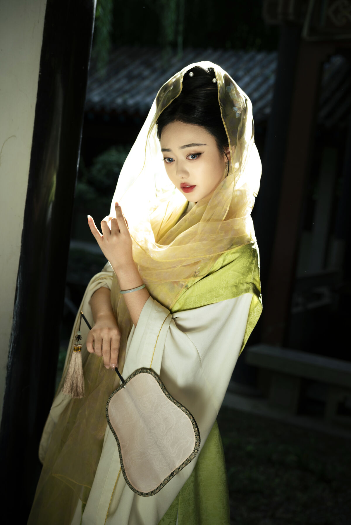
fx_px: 818
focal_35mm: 56
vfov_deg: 35.6
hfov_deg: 24.2
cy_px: 262
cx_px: 176
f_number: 4
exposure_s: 1/160
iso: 125
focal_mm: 56
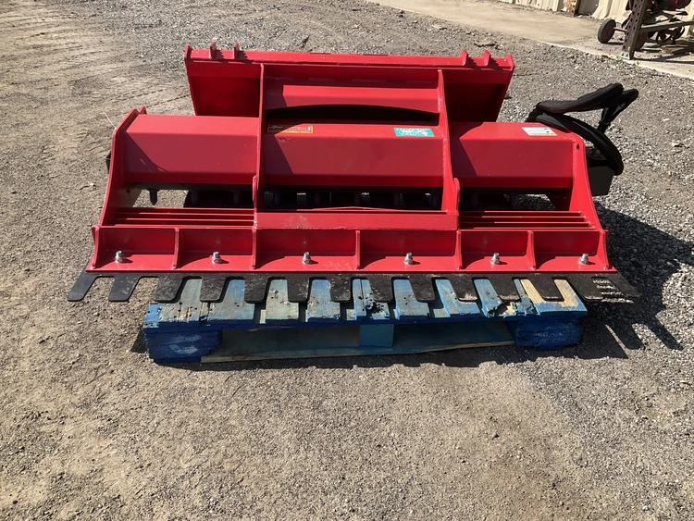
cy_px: 260
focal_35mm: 29
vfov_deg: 48.3
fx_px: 582
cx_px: 347
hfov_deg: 61.6
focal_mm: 3
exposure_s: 1/978
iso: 25
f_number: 1.8
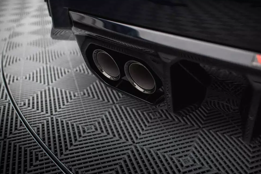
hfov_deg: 53.1
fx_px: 261
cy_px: 86
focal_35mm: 36
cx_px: 132
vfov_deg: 36.9
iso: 500
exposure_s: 1/100
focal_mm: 35
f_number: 2.5
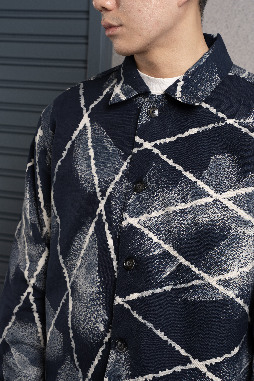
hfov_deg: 20.8
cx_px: 127
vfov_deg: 30.8
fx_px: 692
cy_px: 190
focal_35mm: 65
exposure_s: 1/160
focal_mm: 65.4
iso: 160
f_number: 8
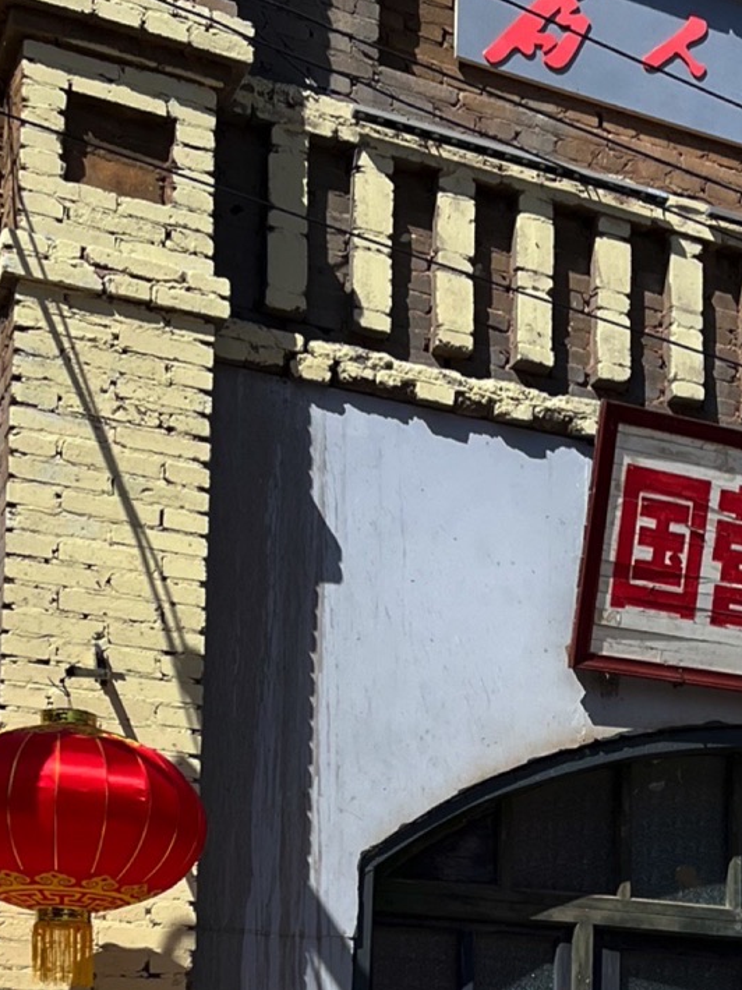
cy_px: 1010
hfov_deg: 18.1
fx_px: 2145
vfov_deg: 24.7
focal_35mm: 75
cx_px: 1010
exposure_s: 1/4854
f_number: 1.6
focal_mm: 5.1
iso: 50
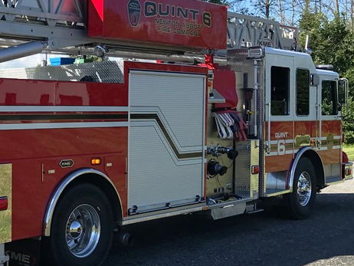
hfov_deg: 29.2
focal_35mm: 62
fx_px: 634
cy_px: 140
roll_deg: -1.7
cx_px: 0
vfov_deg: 23.7
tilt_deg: -2.2
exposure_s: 1/1842
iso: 20
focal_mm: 3.99
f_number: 1.8
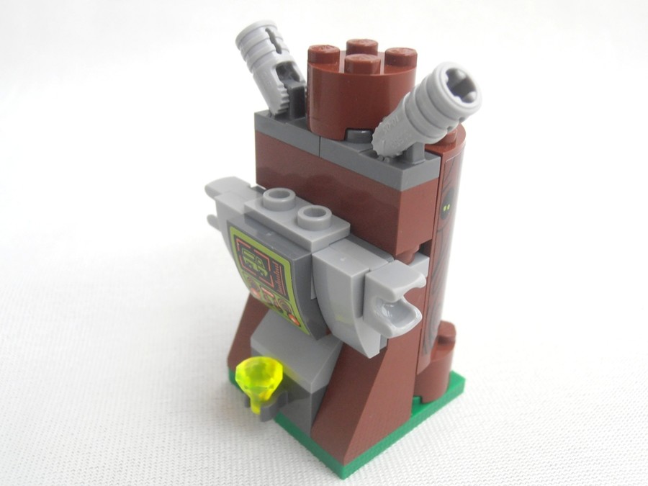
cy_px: 243
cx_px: 324
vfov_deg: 38.7
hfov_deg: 50.1
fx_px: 693
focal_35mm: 37
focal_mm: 6.61
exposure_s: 1/15
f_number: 3.9
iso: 125
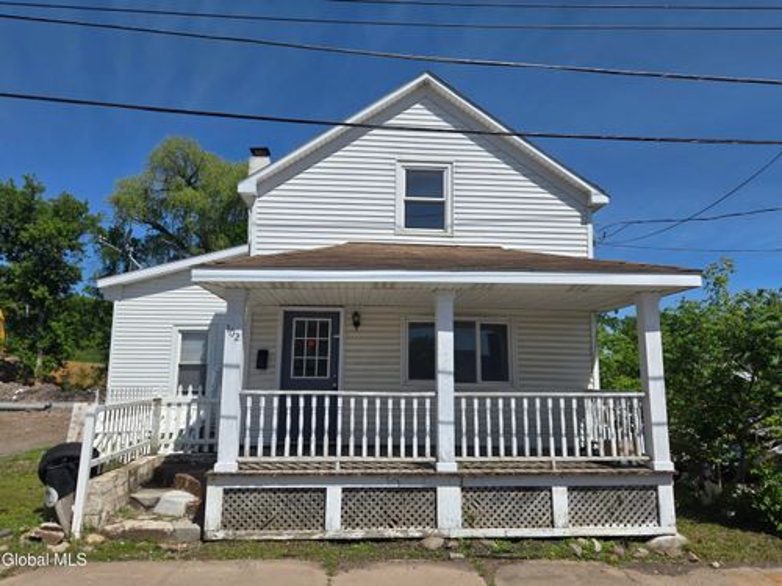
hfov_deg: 73.9
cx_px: 391
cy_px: 293
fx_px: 520
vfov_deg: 58.9
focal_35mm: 23
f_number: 1.8
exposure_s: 1/5000
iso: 25
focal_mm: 5.4
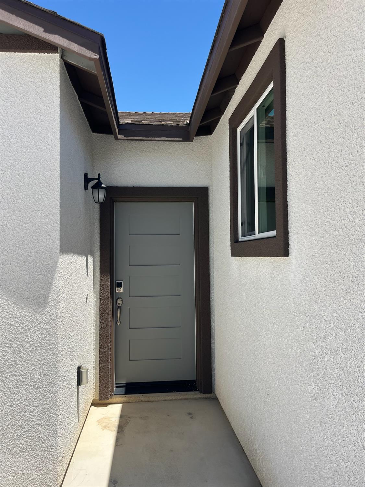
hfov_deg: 53.1
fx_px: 366
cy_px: 244
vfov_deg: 67.3
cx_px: 182
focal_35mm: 26
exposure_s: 1/2755
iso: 50
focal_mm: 5.1
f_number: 1.6
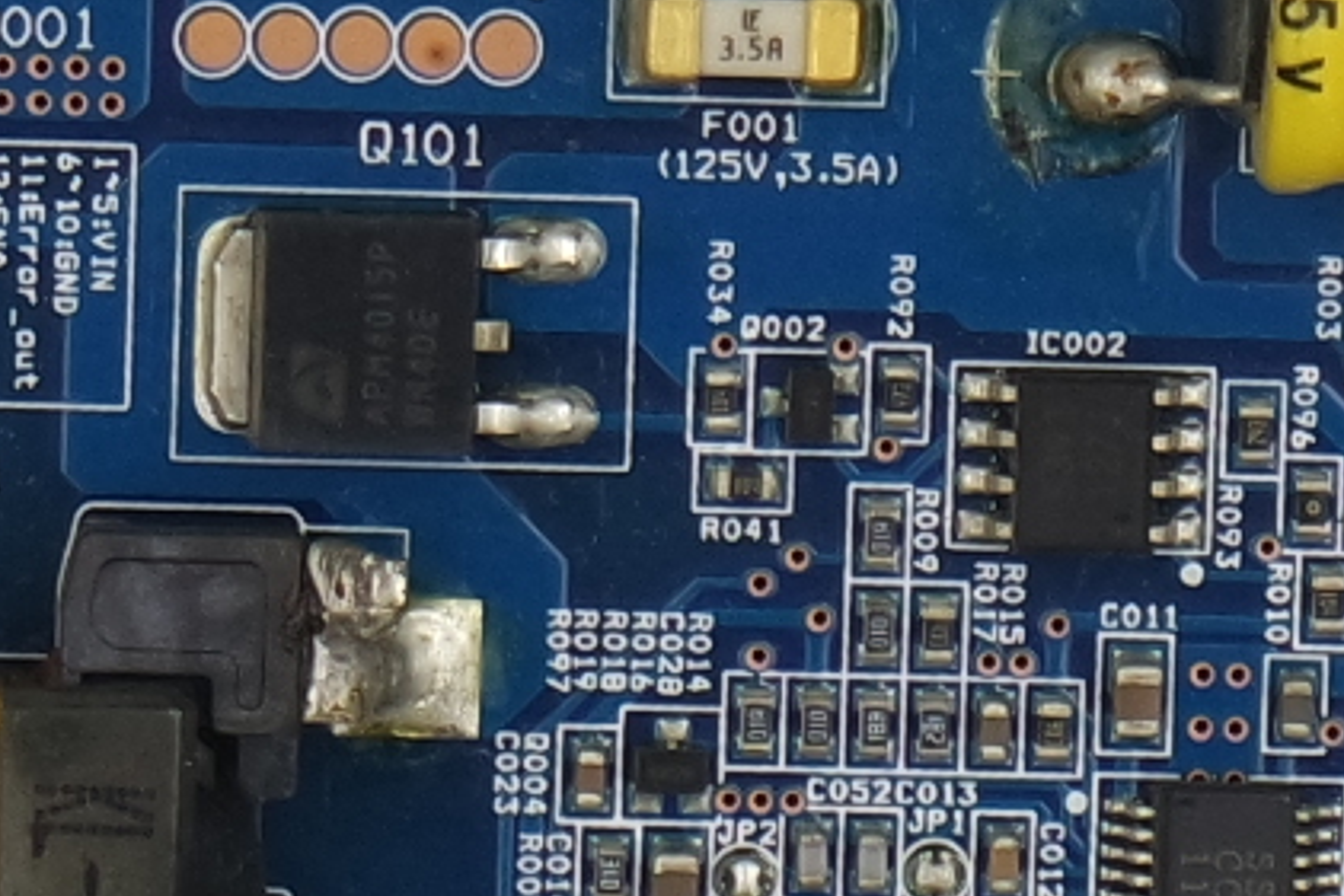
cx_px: 1344
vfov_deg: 2.7
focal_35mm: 509
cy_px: 67
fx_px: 19008
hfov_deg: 4.0
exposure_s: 1/125
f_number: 5.6
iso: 200
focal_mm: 27
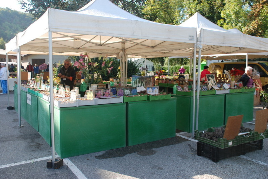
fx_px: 246
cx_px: 134
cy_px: 90
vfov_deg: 40.1
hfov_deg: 57.2
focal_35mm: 33
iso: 160
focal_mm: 22
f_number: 5.6
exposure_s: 1/125
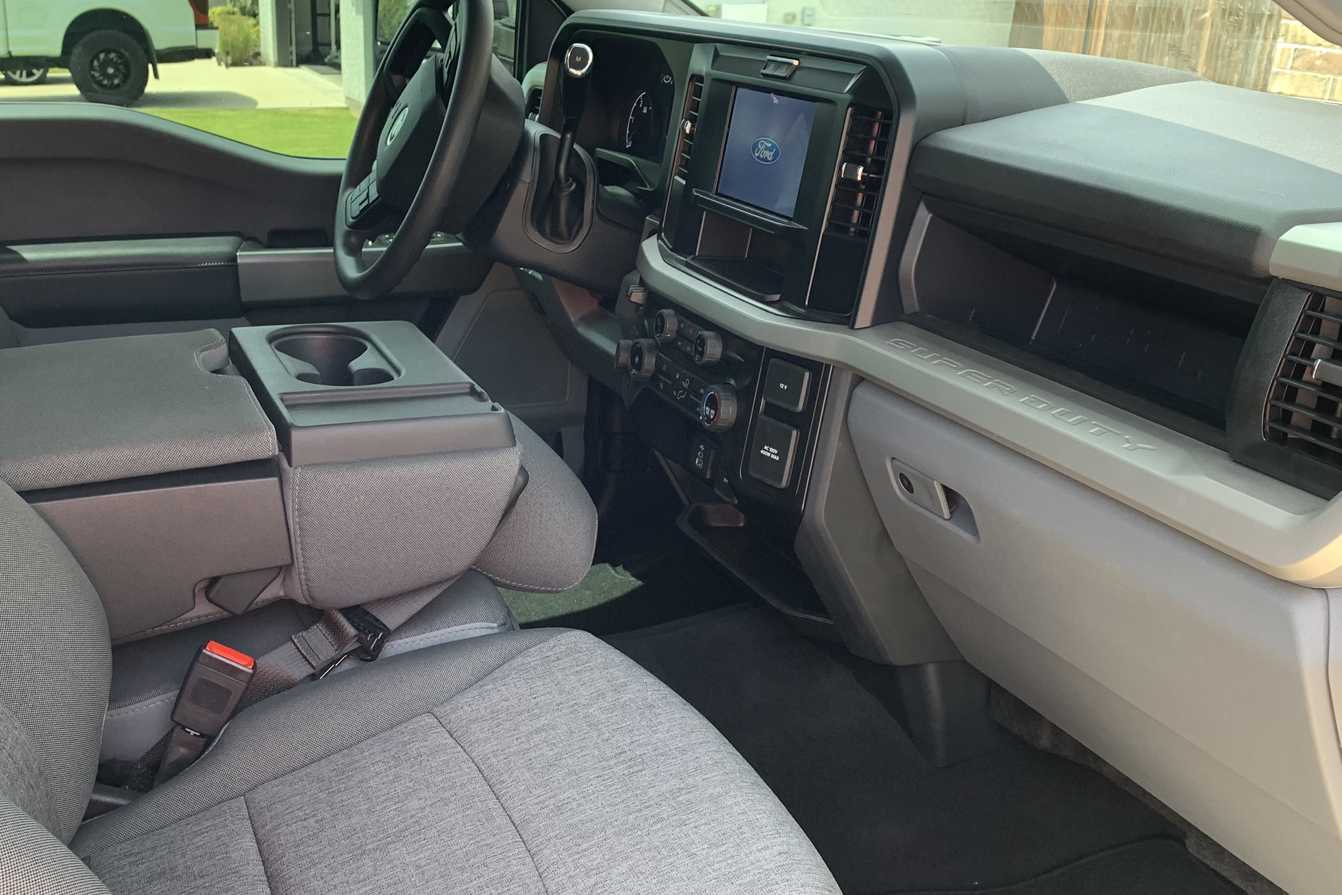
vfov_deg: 34.0
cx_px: 547
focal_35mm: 39
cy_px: 570
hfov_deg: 49.3
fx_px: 1454
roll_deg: -1.1
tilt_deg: -21.4
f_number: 1.8
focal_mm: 4.25
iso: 50
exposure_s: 1/121
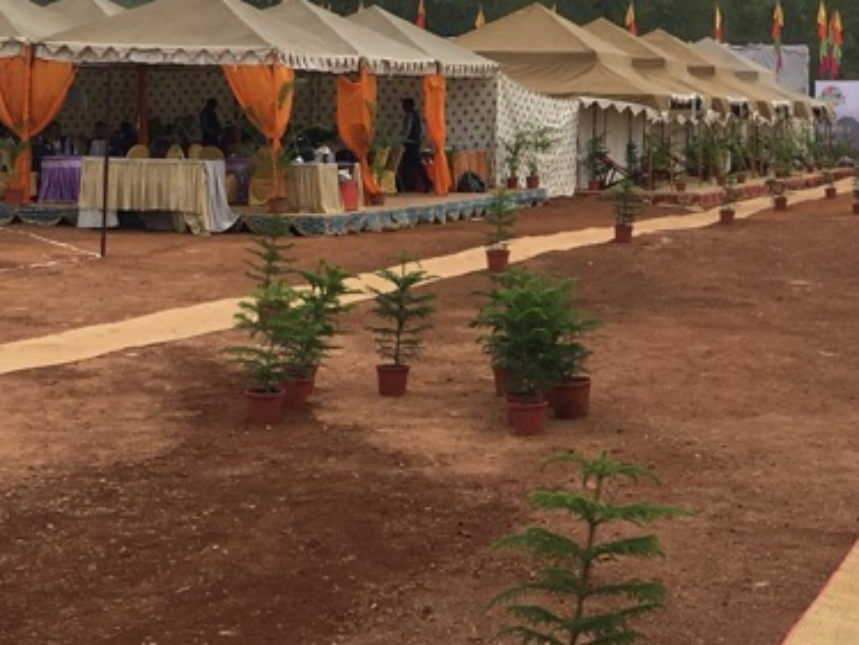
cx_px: 827
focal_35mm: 93
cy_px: 191
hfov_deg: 20.5
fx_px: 2309
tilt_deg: -2.0
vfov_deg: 15.9
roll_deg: +0.1
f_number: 2.2
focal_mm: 4.15
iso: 25
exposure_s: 1/403
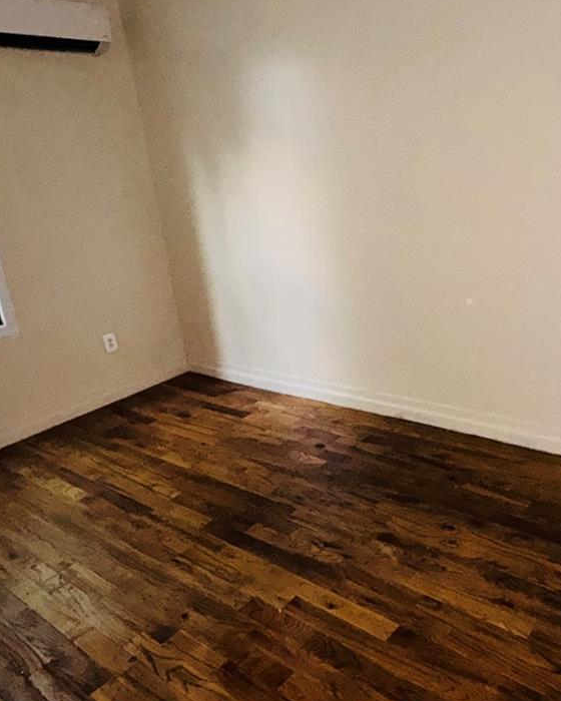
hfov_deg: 47.7
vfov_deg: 58.8
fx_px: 623
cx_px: 376
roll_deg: +5.5
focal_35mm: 30
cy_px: 346
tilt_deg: -16.7
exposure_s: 1/44
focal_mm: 2.22
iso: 250
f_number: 2.2
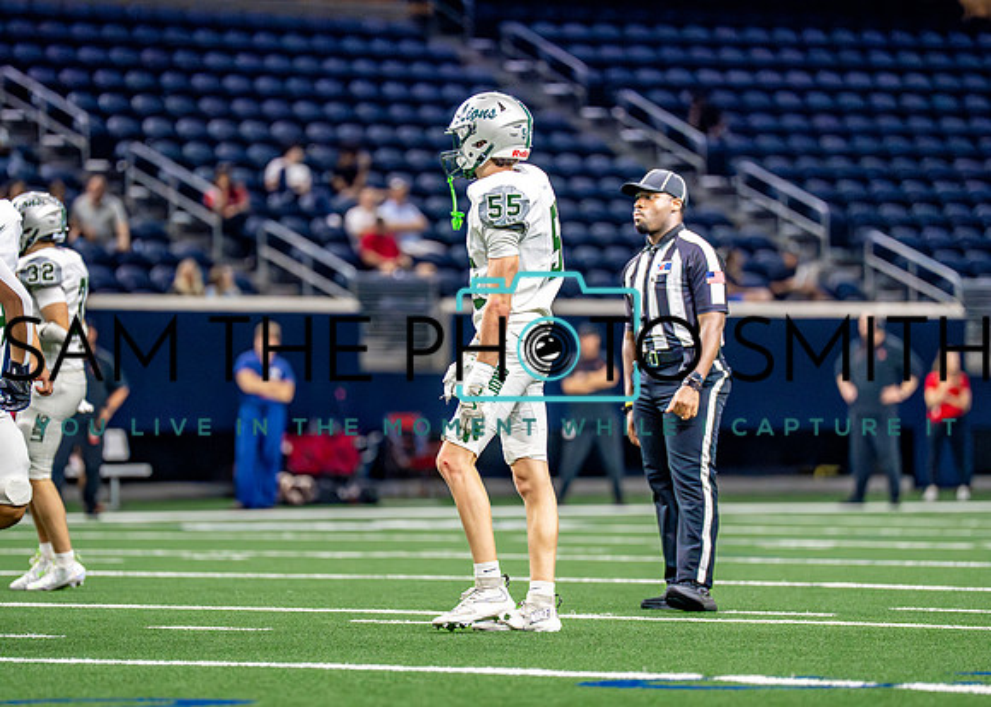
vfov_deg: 5.4
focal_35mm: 269
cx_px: 488
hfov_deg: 7.5
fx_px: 7568
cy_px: 378
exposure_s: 1/1600
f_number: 2.8
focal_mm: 200
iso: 5000
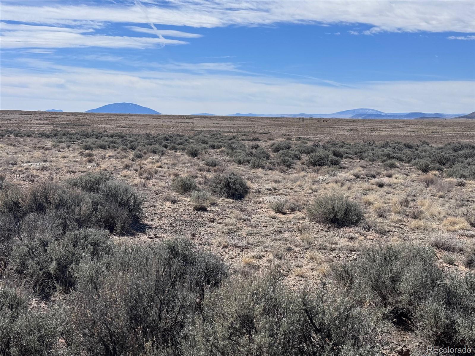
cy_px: 178
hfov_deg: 39.7
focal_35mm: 48
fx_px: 659
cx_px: 238
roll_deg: -1.1
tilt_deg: -6.5
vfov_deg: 30.3
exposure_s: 1/7092
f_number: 1.78
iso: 64
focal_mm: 6.76
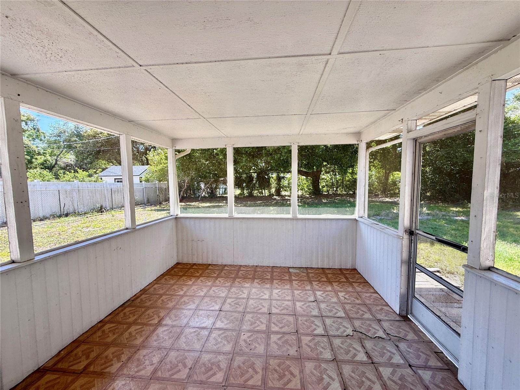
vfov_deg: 85.7
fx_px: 210
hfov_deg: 102.1
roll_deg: +0.6
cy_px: 195
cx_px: 260
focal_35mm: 14
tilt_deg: -3.0
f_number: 2.2
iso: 50
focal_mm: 2.22
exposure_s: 1/164
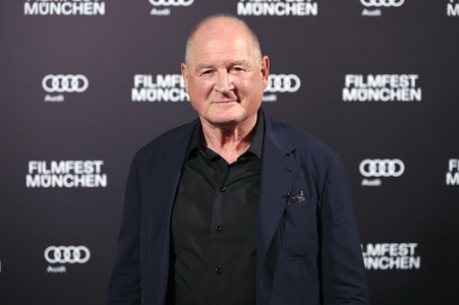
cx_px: 230
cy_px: 152
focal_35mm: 75
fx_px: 956
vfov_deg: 18.2
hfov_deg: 27.0
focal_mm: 75
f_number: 2.8
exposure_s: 1/125
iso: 1000
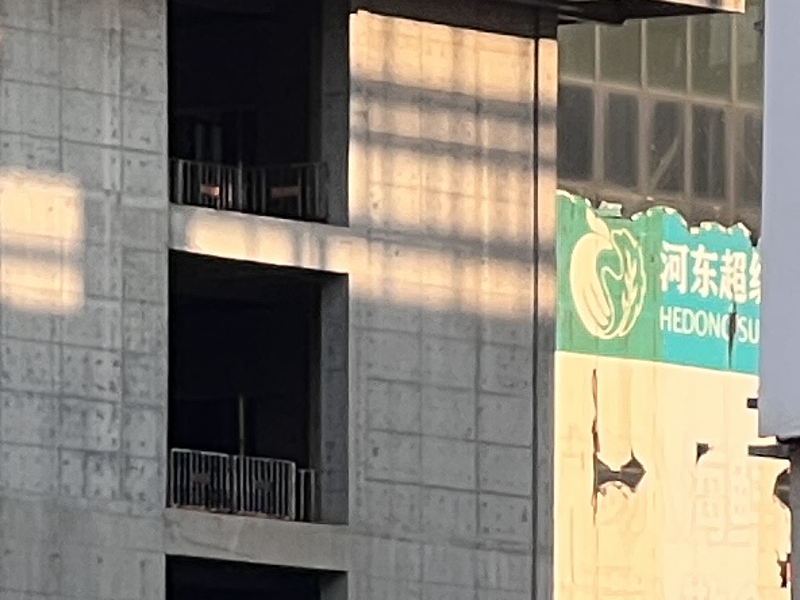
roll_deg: +0.3
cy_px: 1258
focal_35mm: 524
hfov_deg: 3.8
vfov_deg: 2.8
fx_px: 12110
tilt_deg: +1.1
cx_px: -469
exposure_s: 1/280
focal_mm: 9
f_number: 2.8
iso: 32
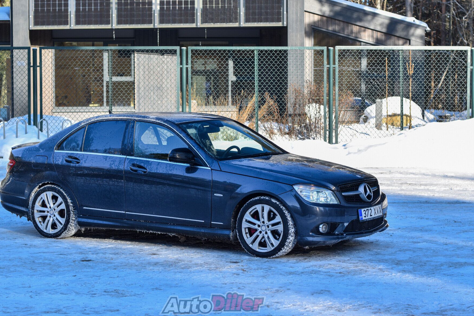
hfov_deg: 24.5
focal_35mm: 83
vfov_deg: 16.5
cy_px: 167
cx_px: 213
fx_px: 1093
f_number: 3.5
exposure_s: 1/160
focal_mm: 50
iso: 100
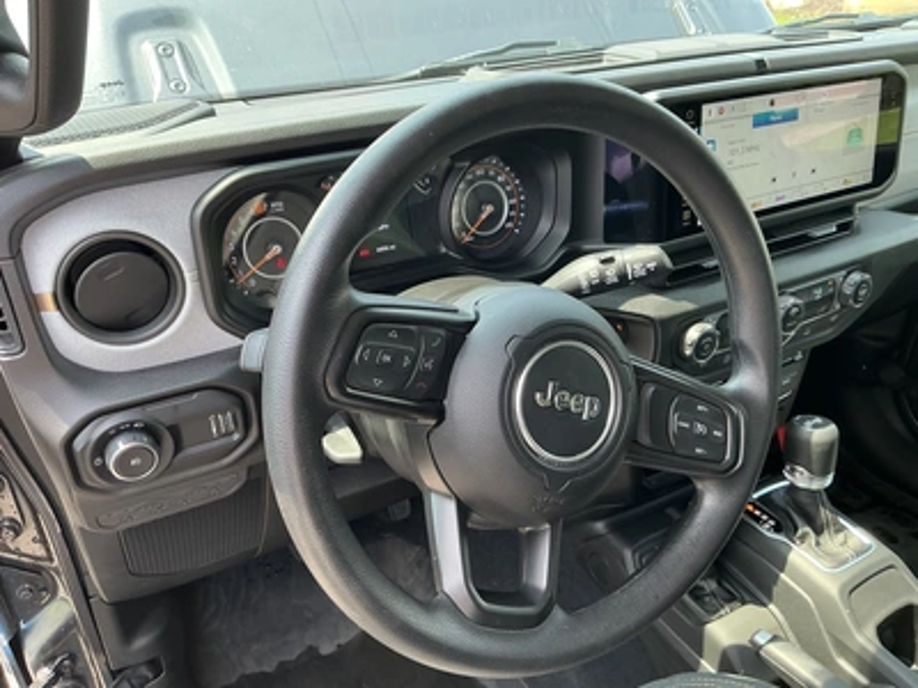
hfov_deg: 63.4
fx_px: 743
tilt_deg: -30.5
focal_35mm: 28
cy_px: 344
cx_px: 459
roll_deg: +2.1
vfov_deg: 49.7
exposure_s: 1/122
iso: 50
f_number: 1.8
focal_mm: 3
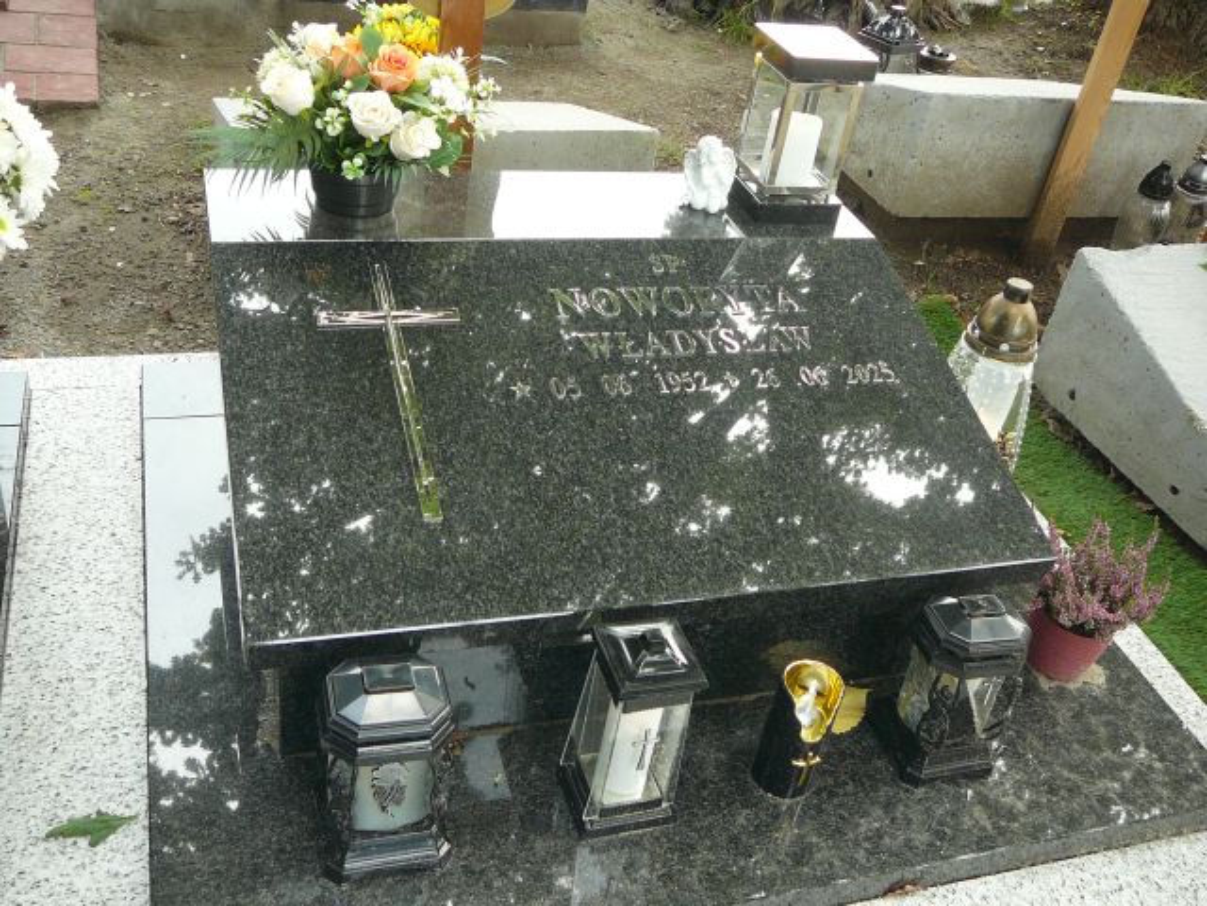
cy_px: 453
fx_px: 1220
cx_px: 604
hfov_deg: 52.6
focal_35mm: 35
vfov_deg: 40.7
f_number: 2.8
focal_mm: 5.2
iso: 100
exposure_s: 1/50
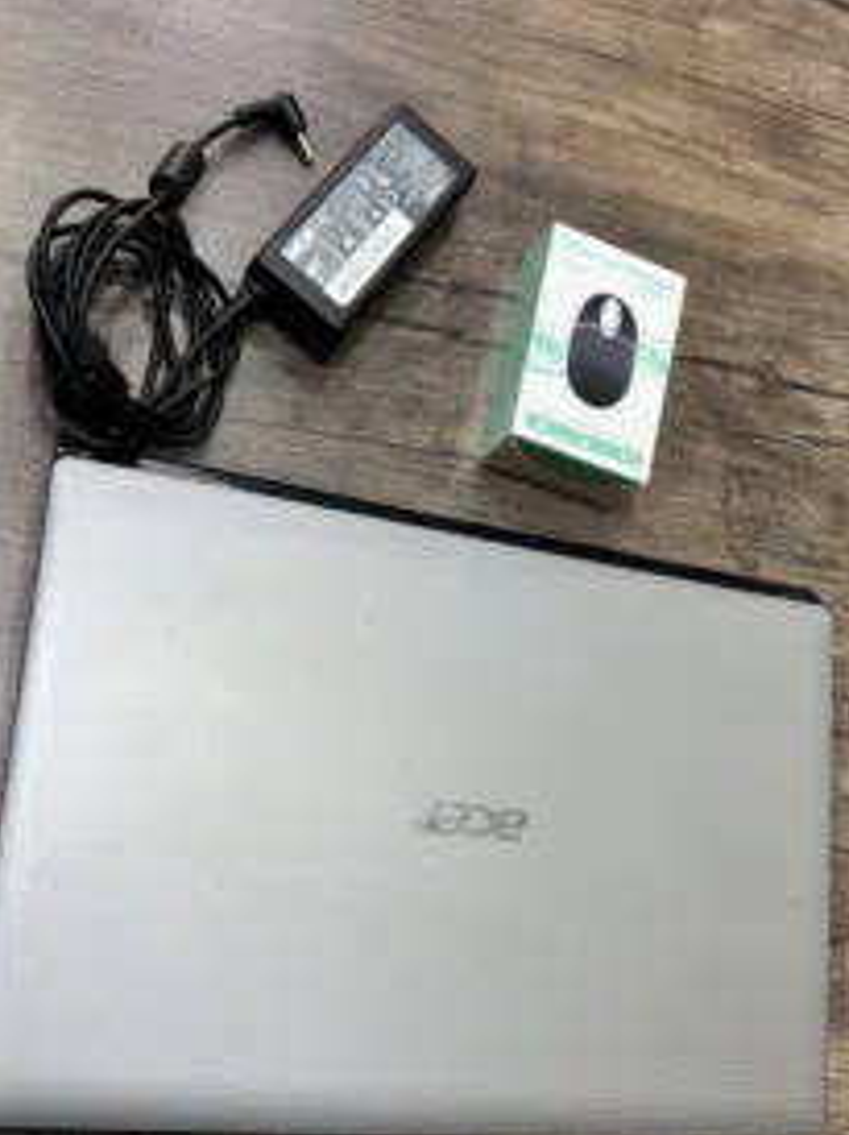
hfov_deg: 37.6
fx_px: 1245
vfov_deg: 48.7
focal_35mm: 38
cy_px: 692
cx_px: 480
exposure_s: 1/117
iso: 32
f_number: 1.5
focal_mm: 5.7
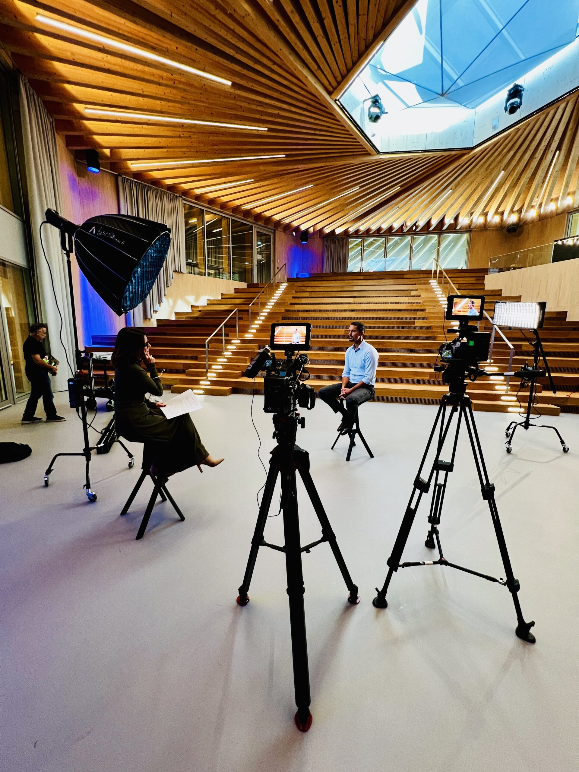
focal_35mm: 13
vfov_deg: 106.2
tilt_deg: -9.3
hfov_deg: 89.9
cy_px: 386
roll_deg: -0.4
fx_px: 290
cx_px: 290
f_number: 1.8
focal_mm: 1.57
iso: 250
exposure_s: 1/99
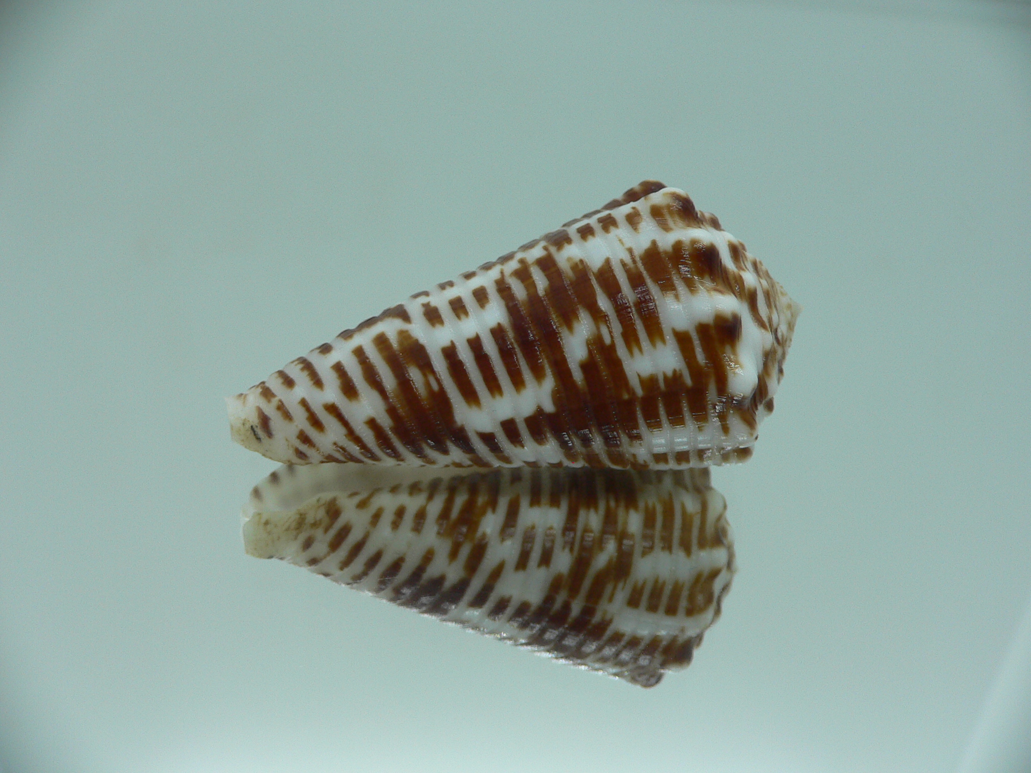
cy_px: 386
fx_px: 1042
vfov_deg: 40.7
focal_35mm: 35
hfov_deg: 52.6
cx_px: 516
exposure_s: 1/60
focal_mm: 4.6
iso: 80
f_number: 2.8
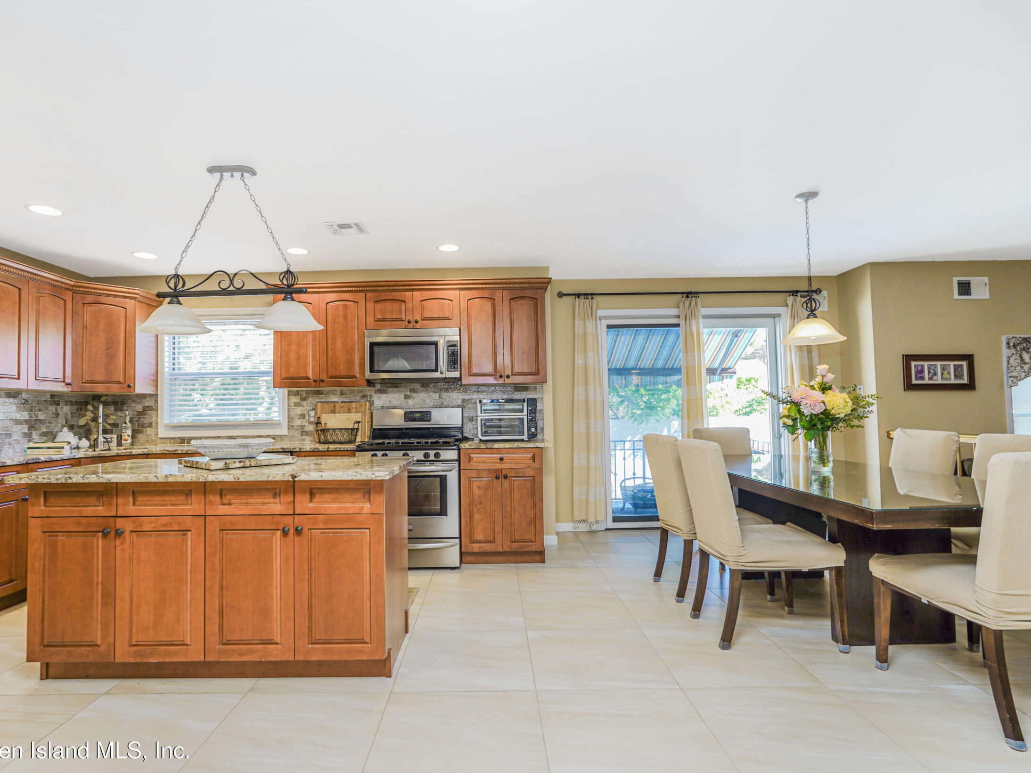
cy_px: 385
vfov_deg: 71.6
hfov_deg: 87.7
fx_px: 536
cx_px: 487
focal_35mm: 18
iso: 64
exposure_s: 1/20
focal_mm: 16
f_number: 4
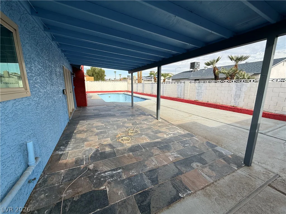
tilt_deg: -7.3
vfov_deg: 85.7
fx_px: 116
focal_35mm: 14
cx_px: 143
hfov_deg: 102.1
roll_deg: -1.1
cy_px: 107
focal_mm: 2.22
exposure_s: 1/1312
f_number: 2.2
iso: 50
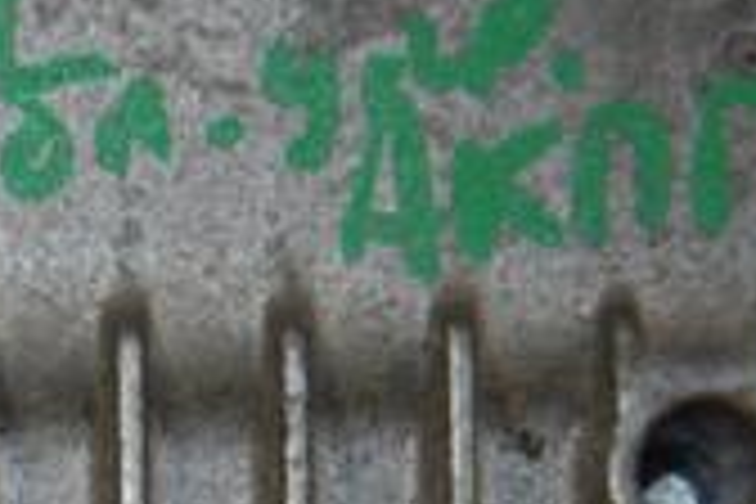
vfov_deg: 4.1
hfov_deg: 6.1
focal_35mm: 332
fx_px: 6971
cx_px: -428
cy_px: 788
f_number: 7.1
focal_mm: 62
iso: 800
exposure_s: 1/200
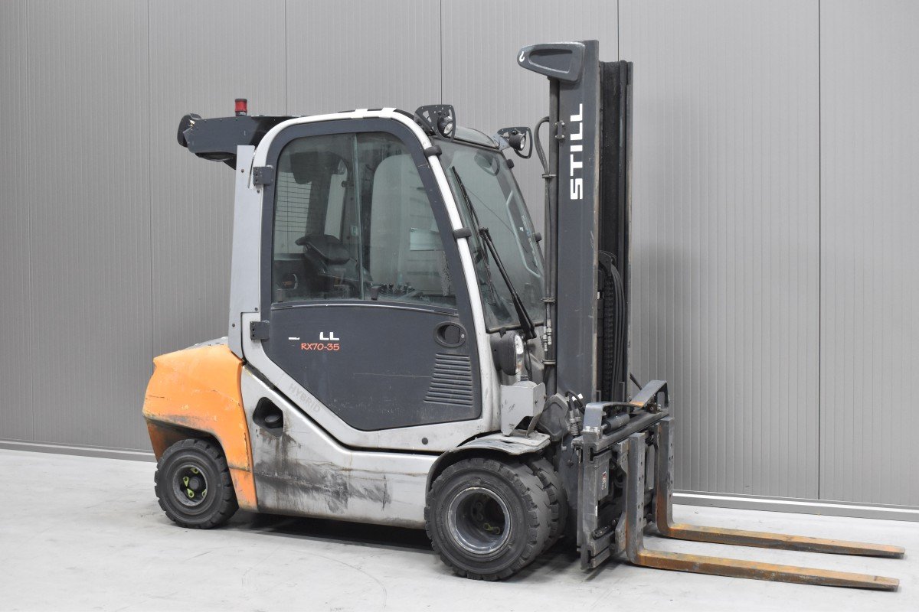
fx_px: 1110
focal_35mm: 44
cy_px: 306
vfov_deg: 30.8
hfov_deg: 45.0
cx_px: 460
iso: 1600
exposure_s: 1/25
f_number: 5.6
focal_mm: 29
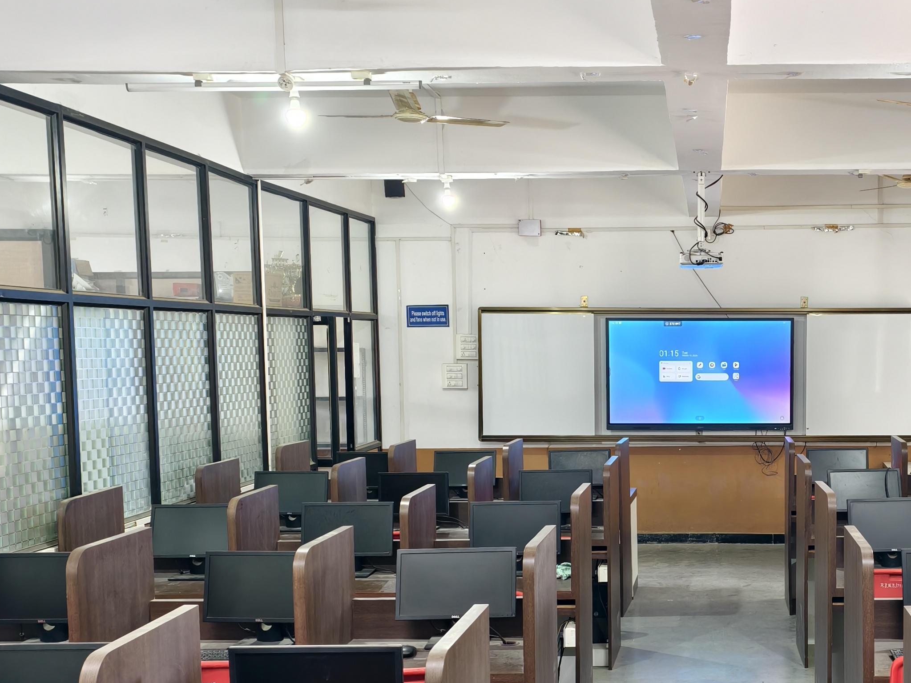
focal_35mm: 46
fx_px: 1211
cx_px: 712
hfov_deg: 39.8
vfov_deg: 31.3
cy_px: 458
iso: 379
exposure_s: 1/33.3
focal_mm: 6.54
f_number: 1.57
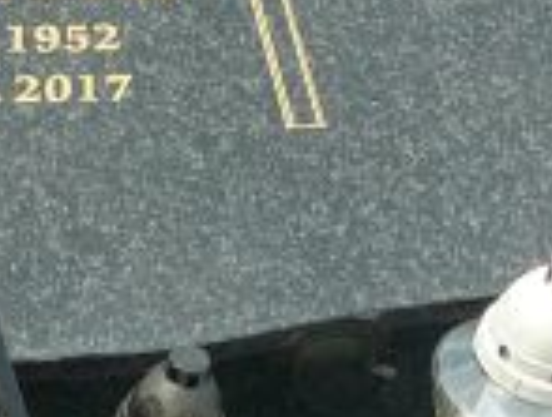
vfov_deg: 9.7
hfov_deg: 12.9
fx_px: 2430
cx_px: 131
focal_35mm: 152
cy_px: -45
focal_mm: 5.2
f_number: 2.8
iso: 80
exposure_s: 1/500
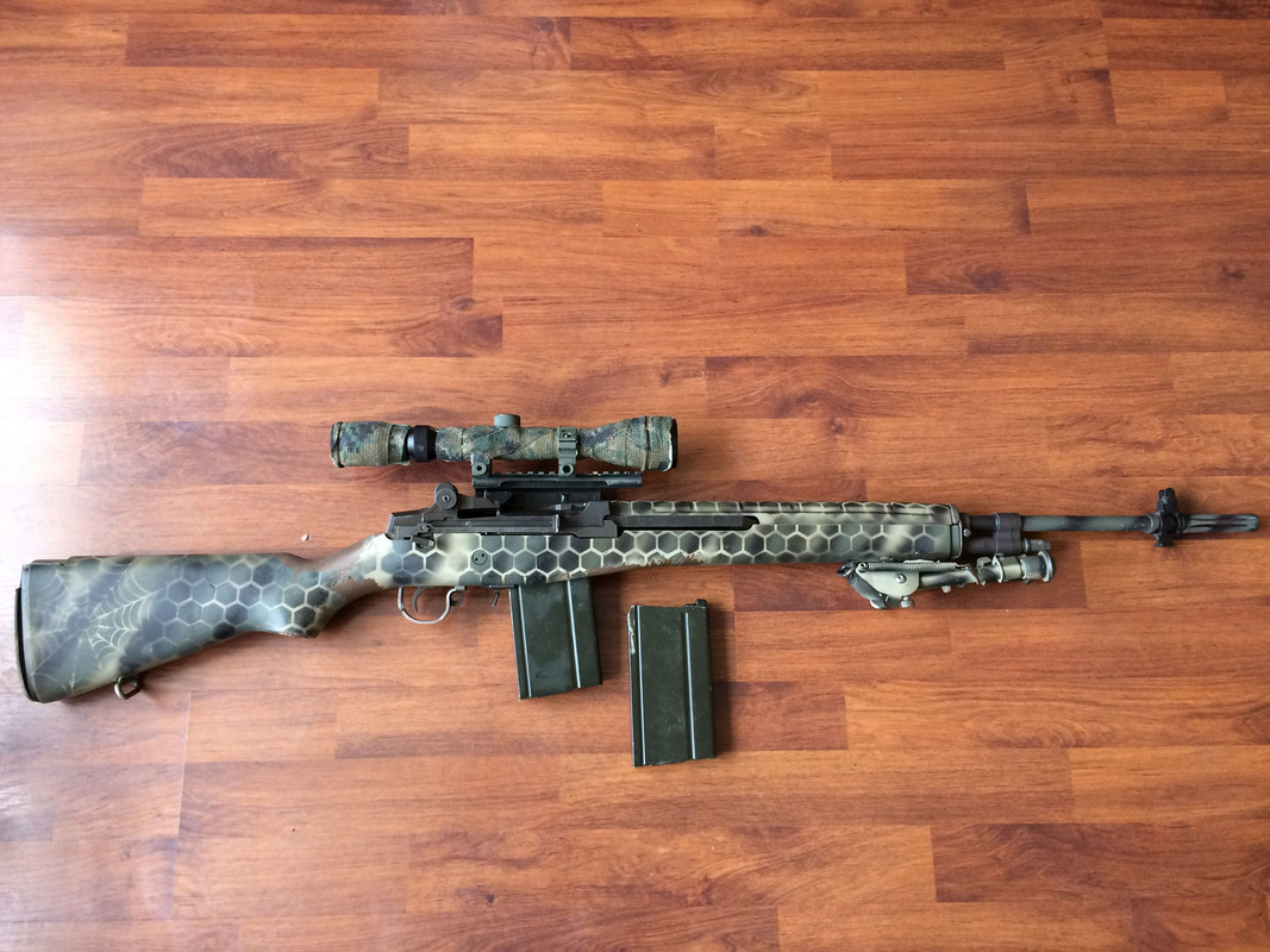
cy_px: 476
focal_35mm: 29
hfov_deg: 61.7
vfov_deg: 48.2
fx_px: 1064
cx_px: 635
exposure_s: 1/30
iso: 125
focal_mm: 4.15
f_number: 2.2
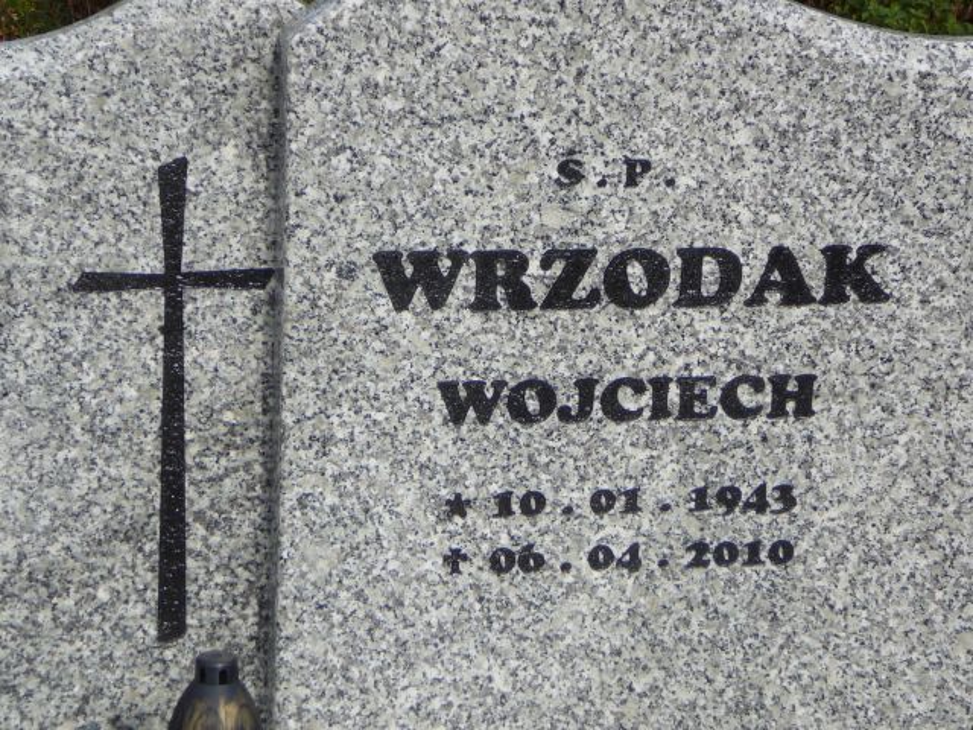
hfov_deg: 17.6
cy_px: 365
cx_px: 486
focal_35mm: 112
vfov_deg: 13.2
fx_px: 3148
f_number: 3.9
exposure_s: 1/1000
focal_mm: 16.6
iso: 80
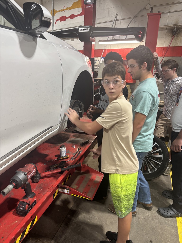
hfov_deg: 53.1
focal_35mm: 26
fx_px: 182
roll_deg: -2.4
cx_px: 91
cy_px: 122
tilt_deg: -15.9
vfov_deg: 67.3
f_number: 1.6
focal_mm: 5.96
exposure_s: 1/60
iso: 125
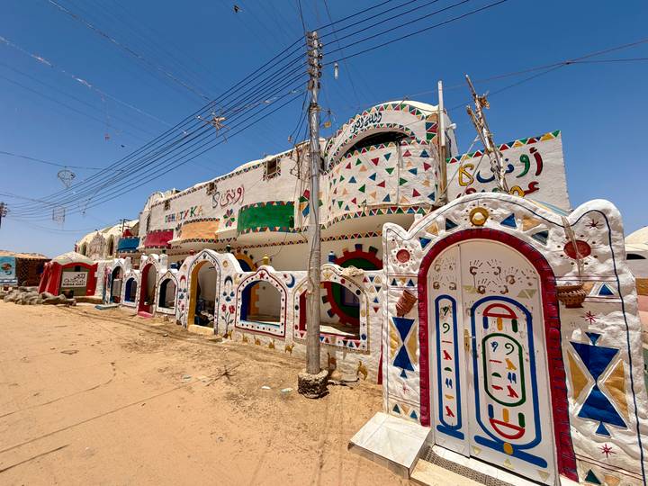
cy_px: 243
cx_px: 324
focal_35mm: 14
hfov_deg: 102.1
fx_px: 262
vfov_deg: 85.7
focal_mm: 2.22
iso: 25
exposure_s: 1/1698
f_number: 2.2
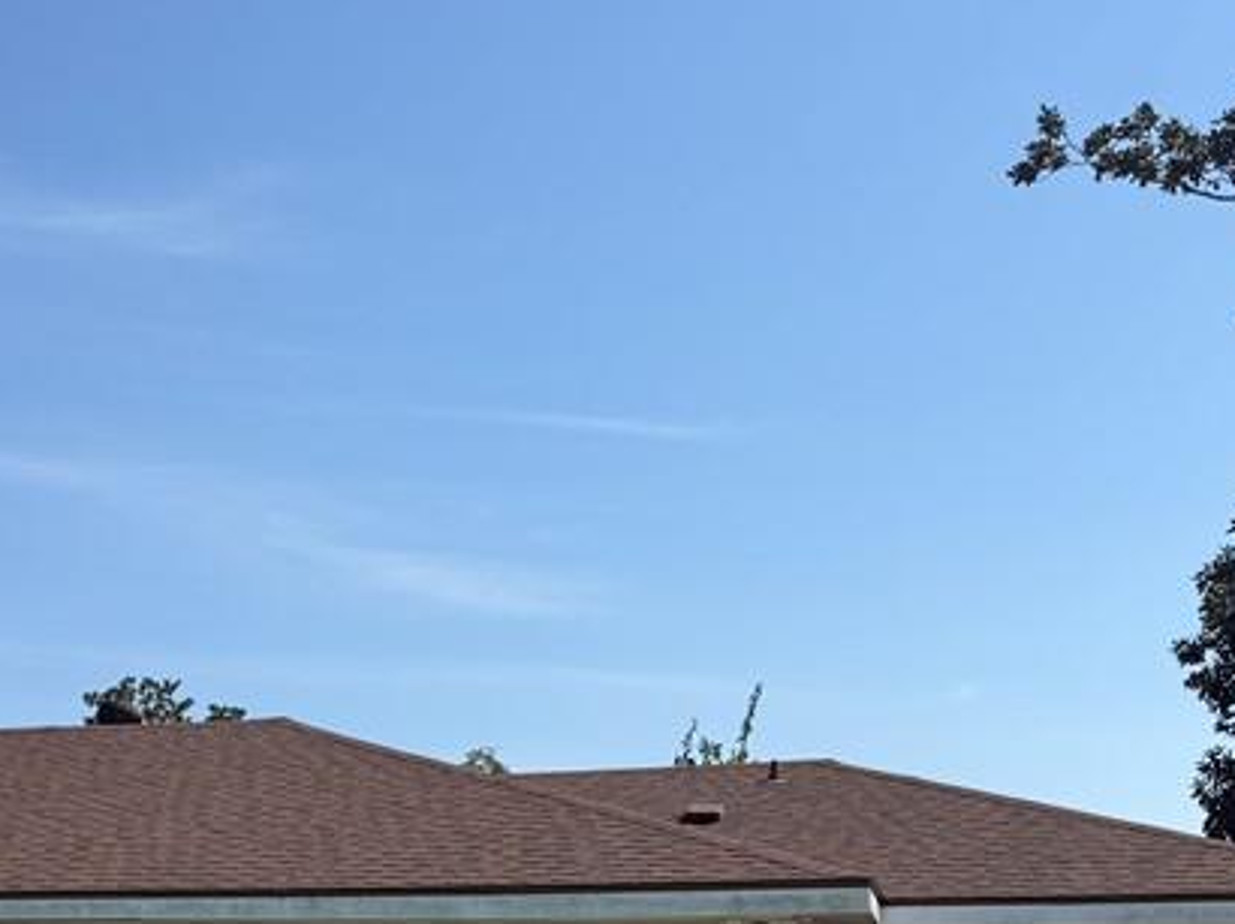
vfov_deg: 23.1
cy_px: 981
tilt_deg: +2.1
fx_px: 2139
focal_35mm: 60
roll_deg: -0.1
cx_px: 214
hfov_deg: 31.2
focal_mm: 6.76
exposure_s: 1/5714
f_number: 1.78
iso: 80
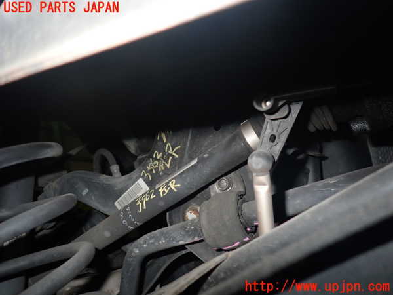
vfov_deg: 54.9
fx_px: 284
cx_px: 196
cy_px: 148
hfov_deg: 69.4
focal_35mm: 25
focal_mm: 4.5
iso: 320
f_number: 5.6
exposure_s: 1/30
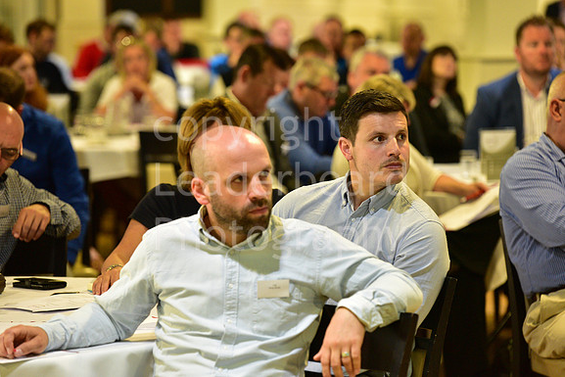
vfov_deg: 8.0
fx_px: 2684
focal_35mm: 171
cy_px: 188
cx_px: 282
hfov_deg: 12.0
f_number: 4
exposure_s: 1/100
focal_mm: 170
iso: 2500
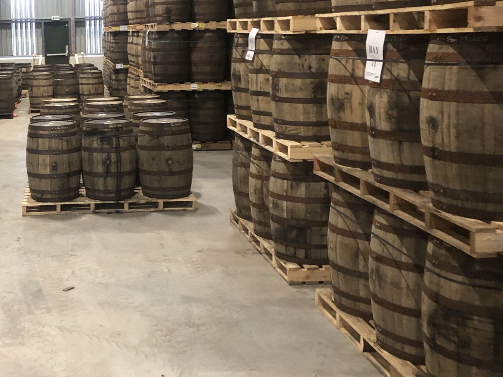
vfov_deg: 28.7
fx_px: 726
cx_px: 63
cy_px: 96
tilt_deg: -6.1
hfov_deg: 36.2
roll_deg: +2.1
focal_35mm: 50
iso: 100
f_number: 1.8
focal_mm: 3.99
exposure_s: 1/6
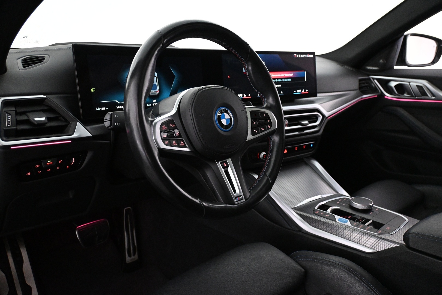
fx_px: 368
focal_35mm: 30
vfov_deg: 43.6
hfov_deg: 61.9
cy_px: 148
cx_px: 221
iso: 4000
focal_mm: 20
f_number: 3.8
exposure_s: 1/80
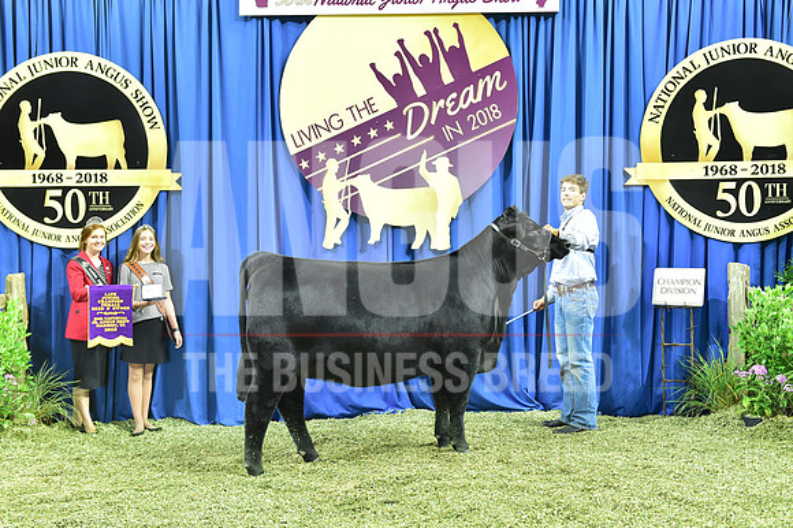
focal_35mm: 48
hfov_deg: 41.1
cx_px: 396
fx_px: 1057
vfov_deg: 28.0
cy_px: 264
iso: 3200
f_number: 5
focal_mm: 48
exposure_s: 1/160
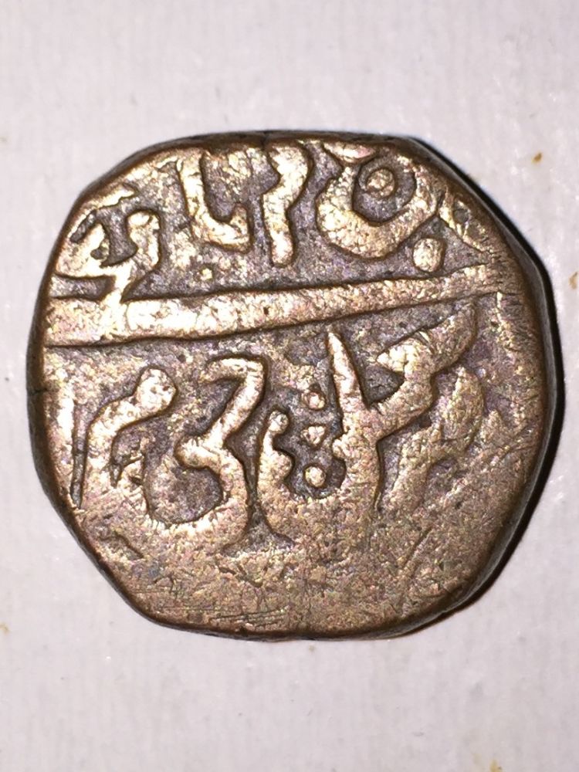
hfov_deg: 48.2
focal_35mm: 29
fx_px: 647
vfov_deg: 61.7
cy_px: 386
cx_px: 290
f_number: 2.2
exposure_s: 1/1014
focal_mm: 4.15
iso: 32
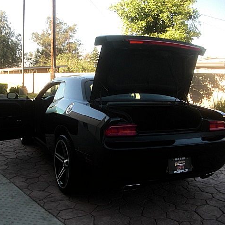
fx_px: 316
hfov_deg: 39.1
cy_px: 112
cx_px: 94
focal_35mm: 43
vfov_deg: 39.2
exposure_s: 1/200
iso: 50
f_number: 2.8
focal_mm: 6.3
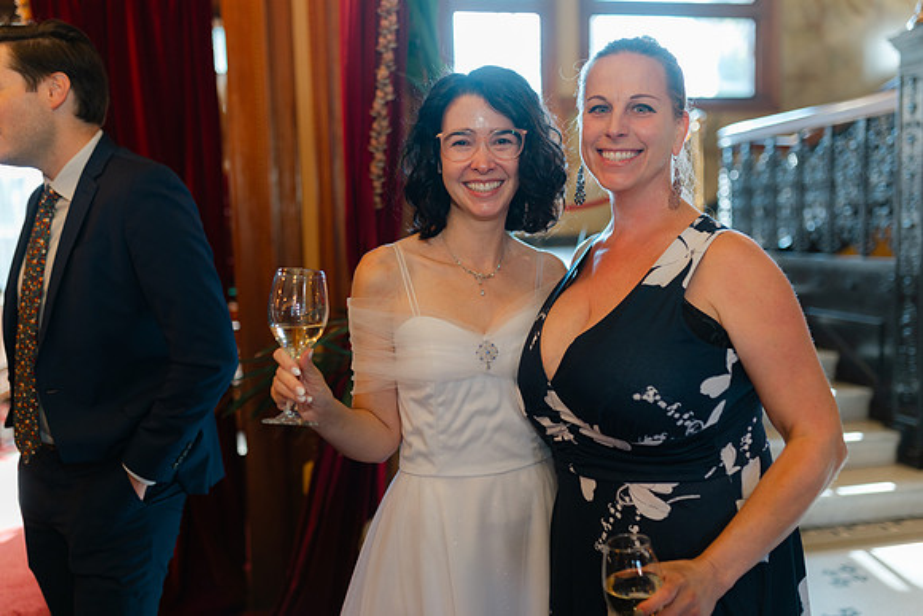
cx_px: 462
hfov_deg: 54.4
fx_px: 898
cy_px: 308
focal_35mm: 35
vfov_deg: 37.9
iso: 250
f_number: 2
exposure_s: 1/100
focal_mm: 35
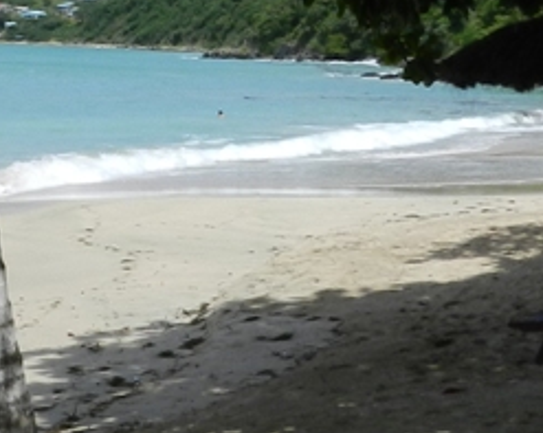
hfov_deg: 18.7
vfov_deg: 15.0
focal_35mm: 102
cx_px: 160
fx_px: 1637
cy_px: 84
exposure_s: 1/800
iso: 160
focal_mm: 4
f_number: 5
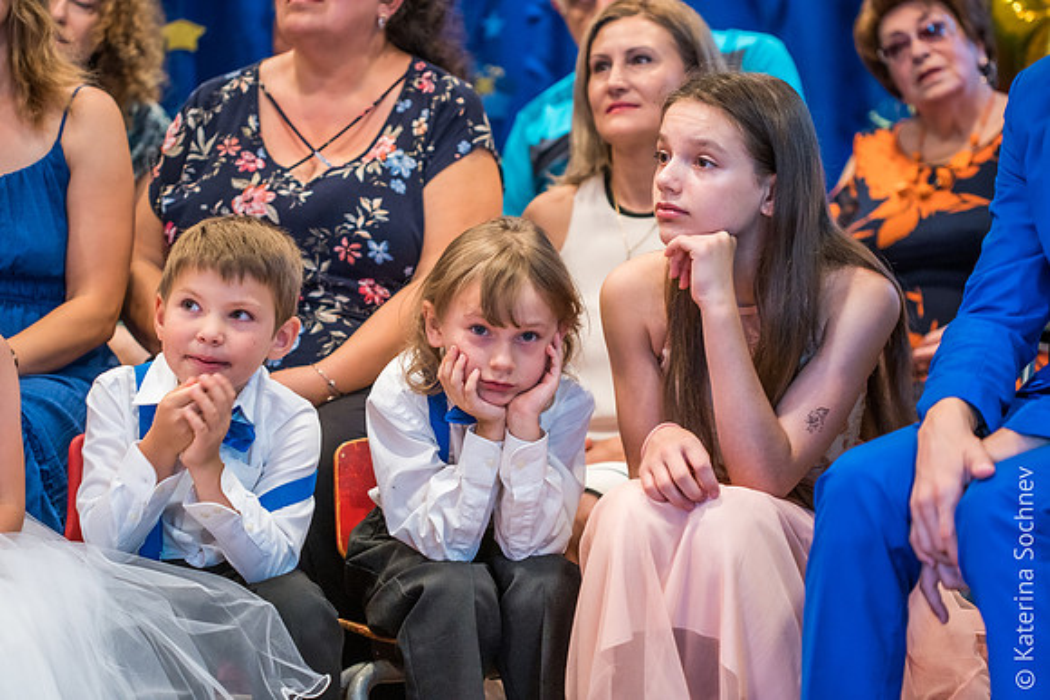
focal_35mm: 100
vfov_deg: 13.7
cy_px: 350
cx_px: 525
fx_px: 2917
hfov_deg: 20.4
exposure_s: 1/80
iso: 1600
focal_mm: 100
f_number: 3.2
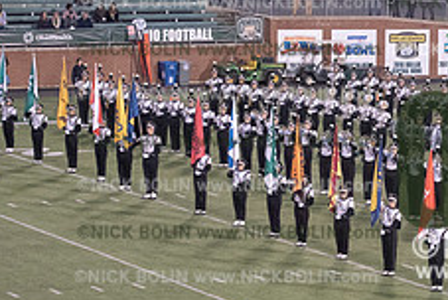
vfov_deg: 6.3
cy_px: 187
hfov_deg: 9.3
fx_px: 2704
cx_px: 537
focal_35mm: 217
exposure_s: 1/1250
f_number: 3.2
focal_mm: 85
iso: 5000
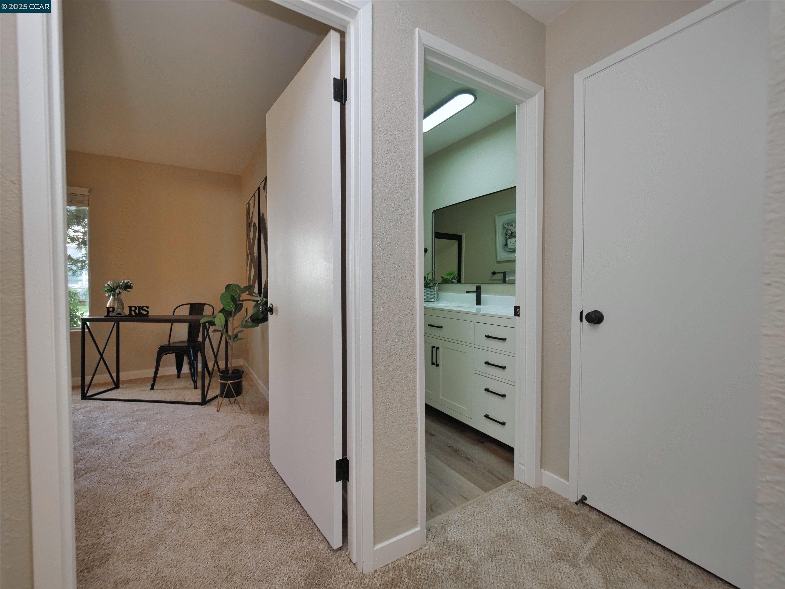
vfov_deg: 85.7
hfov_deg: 102.1
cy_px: 294
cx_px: 392
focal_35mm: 14
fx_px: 317
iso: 800
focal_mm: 7
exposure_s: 1/160
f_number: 2.8
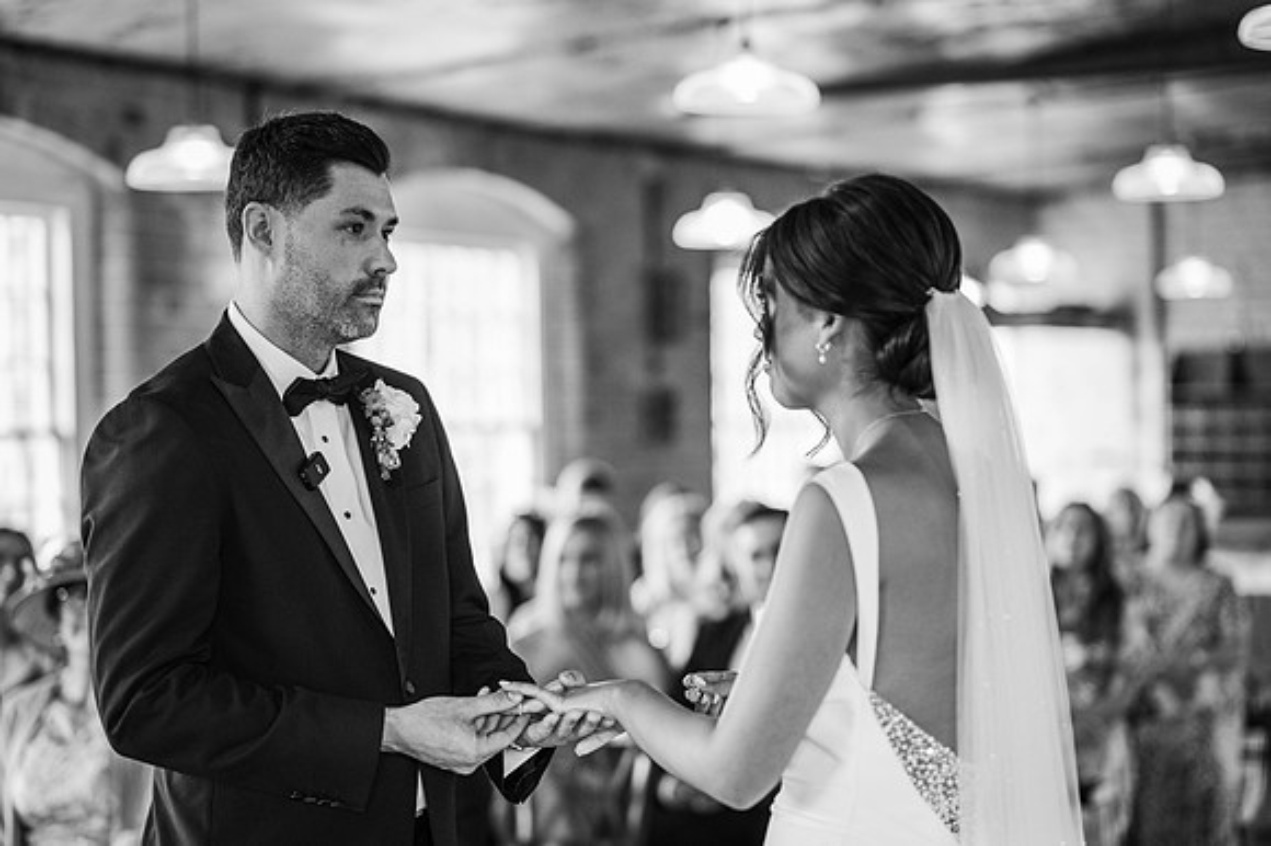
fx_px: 2999
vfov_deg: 16.1
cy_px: 423
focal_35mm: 85
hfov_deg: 23.9
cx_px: 636
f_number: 2.2
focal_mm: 85
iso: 900
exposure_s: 1/200
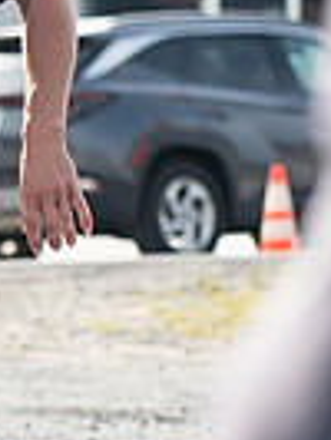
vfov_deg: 2.9
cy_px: 13
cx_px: -350
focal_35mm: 673
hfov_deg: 2.2
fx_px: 8567
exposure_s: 1/2000
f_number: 4.5
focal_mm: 90
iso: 250
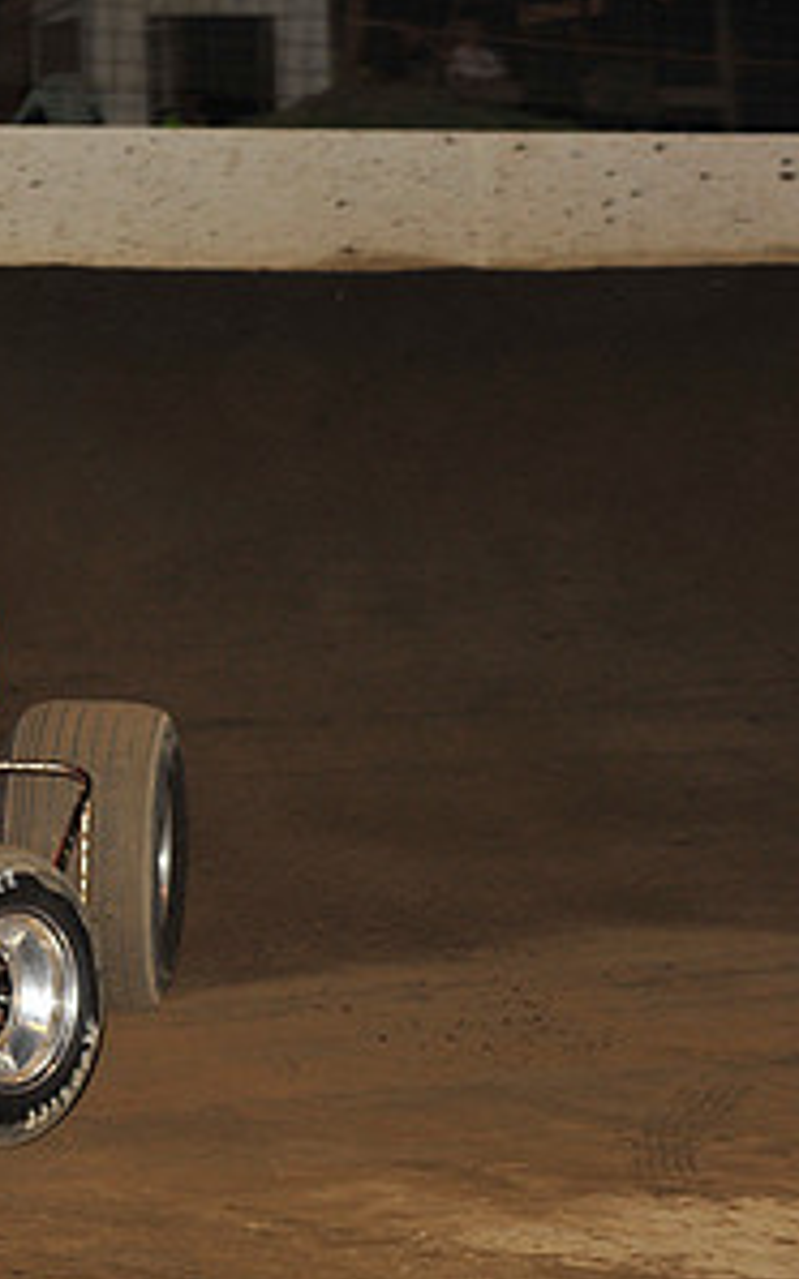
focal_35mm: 198
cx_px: -357
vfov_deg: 10.6
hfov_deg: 6.5
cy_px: 545
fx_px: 6905
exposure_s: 1/320
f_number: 6.3
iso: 800
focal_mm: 100
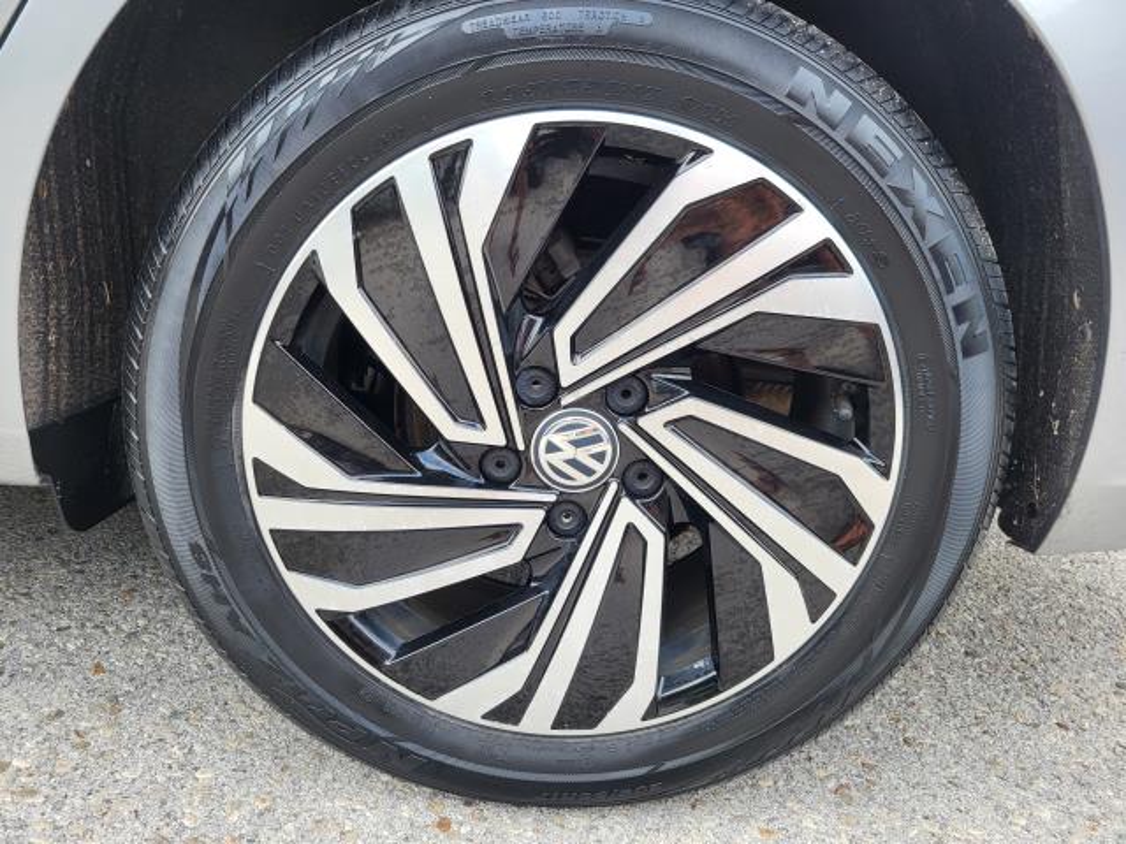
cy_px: 422
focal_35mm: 26
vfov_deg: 53.1
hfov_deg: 67.3
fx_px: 846
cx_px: 563
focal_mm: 5.4
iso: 40
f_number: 1.8
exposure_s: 1/361
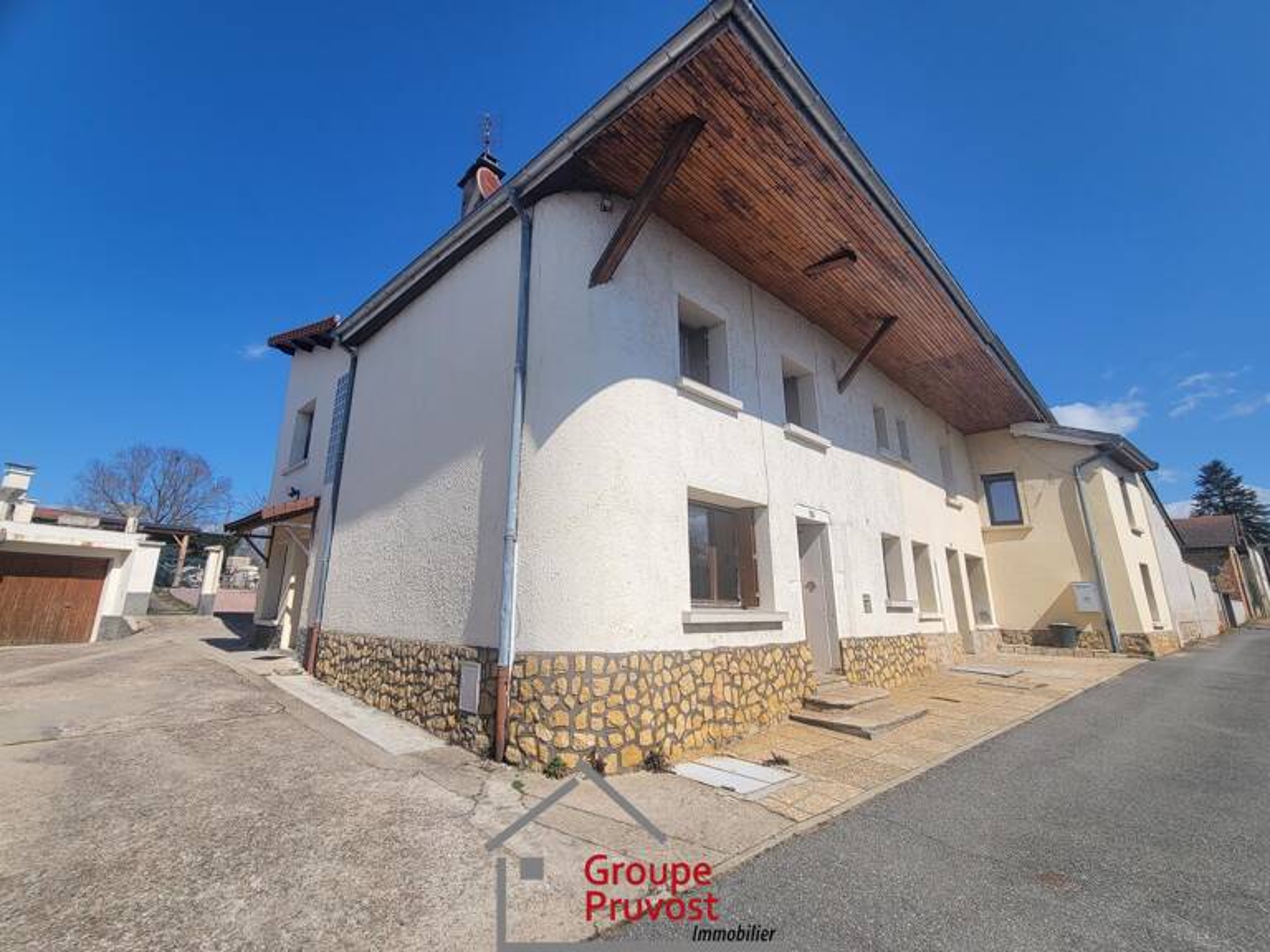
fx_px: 477
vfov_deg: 89.9
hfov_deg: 106.2
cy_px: 476
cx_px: 635
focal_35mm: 13
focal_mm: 2.2
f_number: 2.2
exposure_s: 1/2000
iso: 50
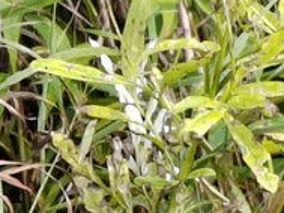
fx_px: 3858
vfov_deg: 3.2
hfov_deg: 4.2
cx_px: -188
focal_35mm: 470
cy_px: 168
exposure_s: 1/360
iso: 100
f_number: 1.9
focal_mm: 5.52
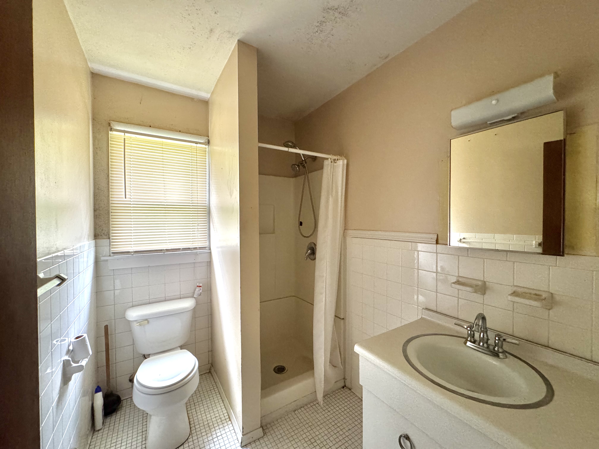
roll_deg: +0.4
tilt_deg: -2.0
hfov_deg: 102.1
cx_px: 300
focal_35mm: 14
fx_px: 242
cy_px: 224
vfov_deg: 85.7
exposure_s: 1/60
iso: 800
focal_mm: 2.22
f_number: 2.2
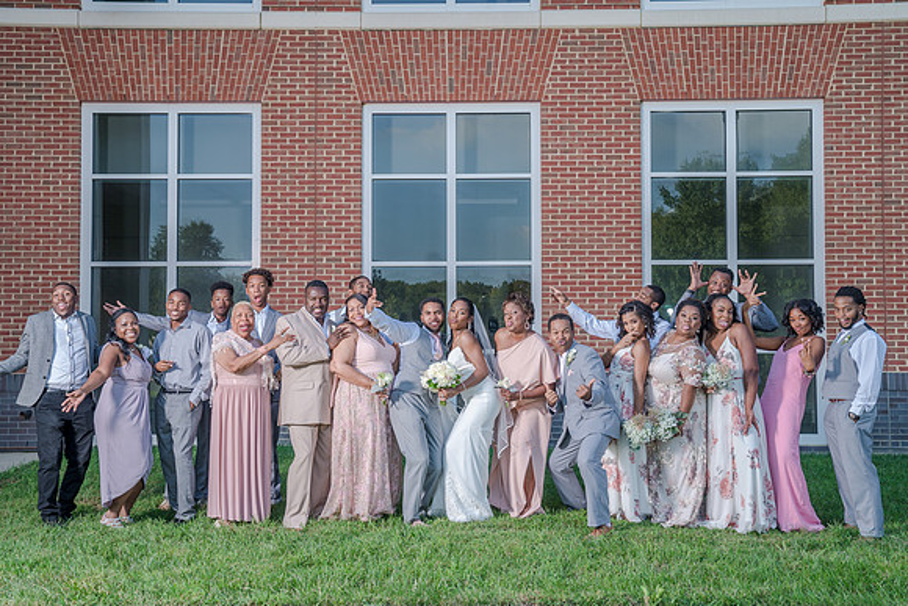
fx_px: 1086
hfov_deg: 45.4
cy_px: 288
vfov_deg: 31.2
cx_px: 454
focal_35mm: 43
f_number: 5.6
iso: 200
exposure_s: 1/200
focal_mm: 41
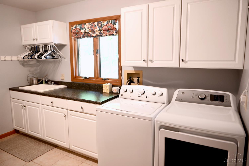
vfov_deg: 53.1
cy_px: 83
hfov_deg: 73.7
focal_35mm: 24
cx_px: 124
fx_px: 166
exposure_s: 1/30
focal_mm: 24
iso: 1250
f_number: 3.5
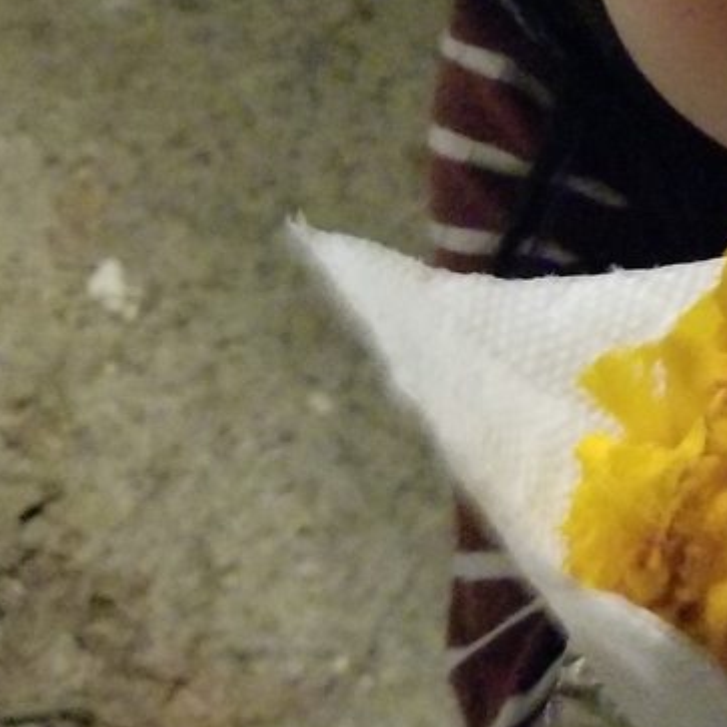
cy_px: 16
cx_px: 1092
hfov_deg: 19.7
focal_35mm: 76
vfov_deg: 22.0
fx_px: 1806
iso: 2000
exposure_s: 1/15
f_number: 1.7
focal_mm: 4.3
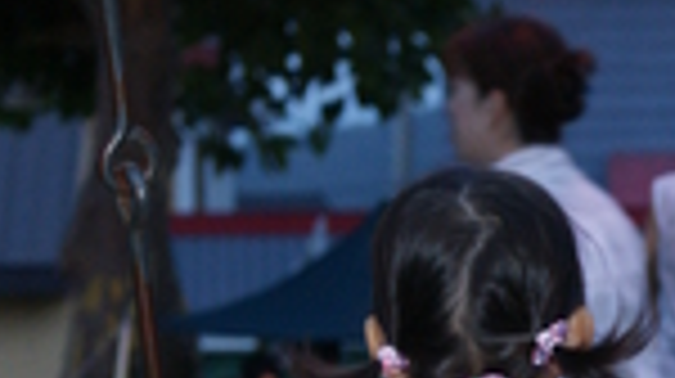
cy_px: 652
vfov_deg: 3.6
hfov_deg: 6.5
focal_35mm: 330
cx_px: 518
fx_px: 5900
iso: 800
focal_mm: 70
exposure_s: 1/30
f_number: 5.6
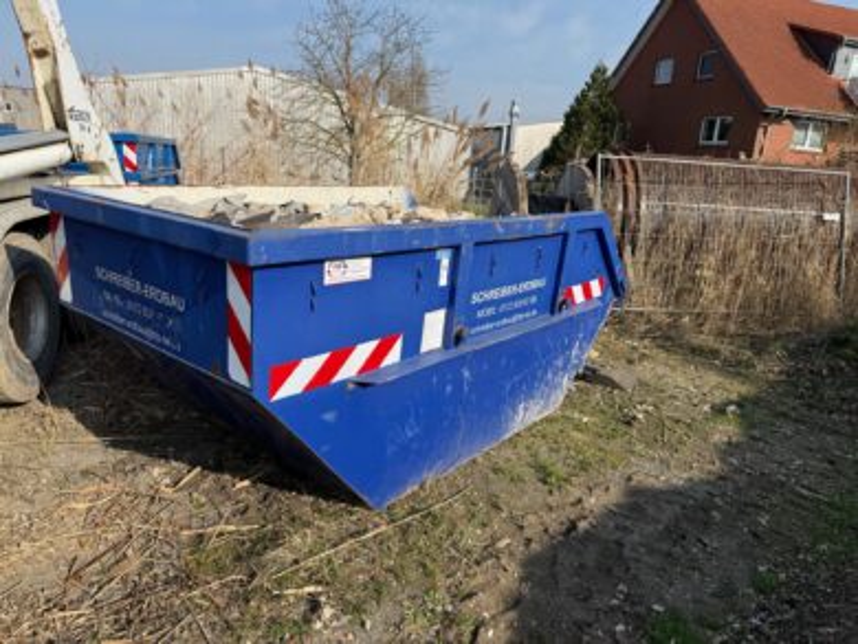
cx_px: 429
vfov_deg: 56.9
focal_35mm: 24
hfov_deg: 71.6
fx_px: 595
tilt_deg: -15.7
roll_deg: -4.3
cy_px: 322
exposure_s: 1/3759
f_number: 1.78
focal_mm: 6.76
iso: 80
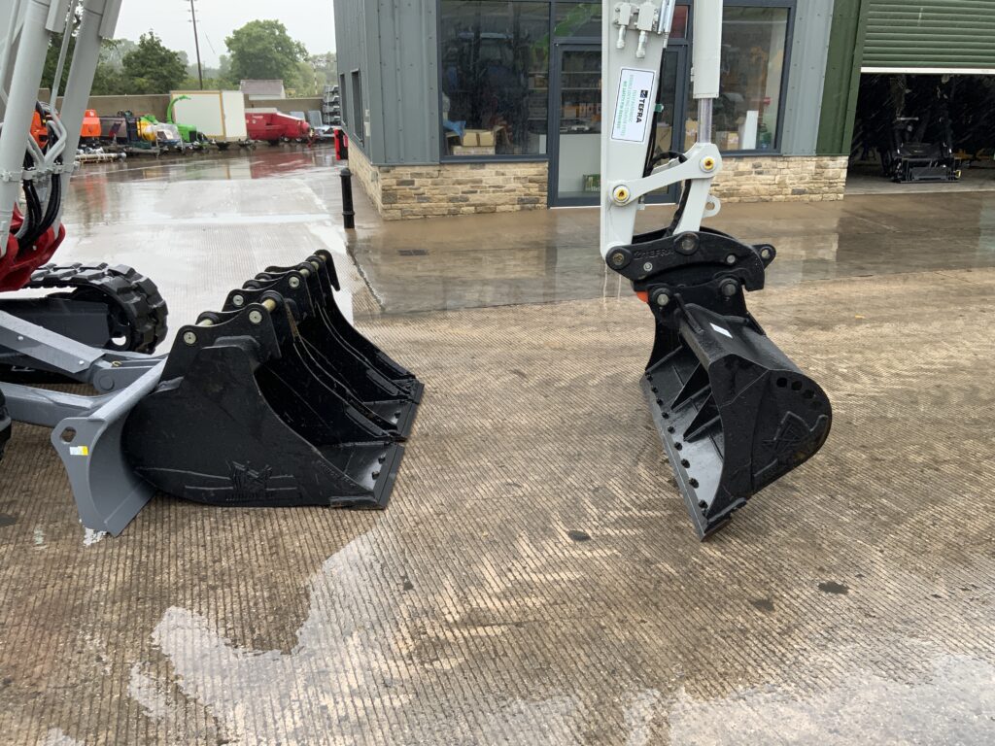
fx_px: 834
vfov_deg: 48.2
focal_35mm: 29
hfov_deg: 61.7
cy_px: 373
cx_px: 498
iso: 16
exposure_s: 1/231
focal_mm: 3
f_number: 1.8
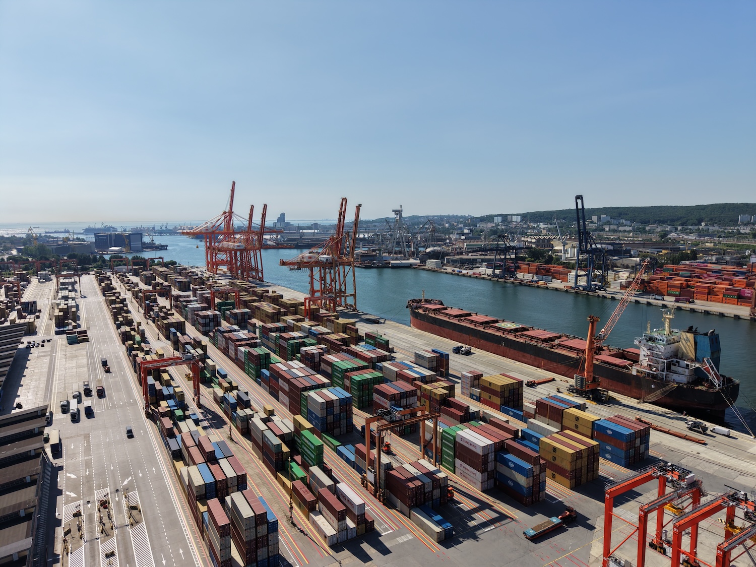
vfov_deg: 56.8
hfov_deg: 71.6
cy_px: 284
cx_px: 378
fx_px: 524
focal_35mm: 24
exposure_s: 1/1250
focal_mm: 8.67
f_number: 1.8
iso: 260
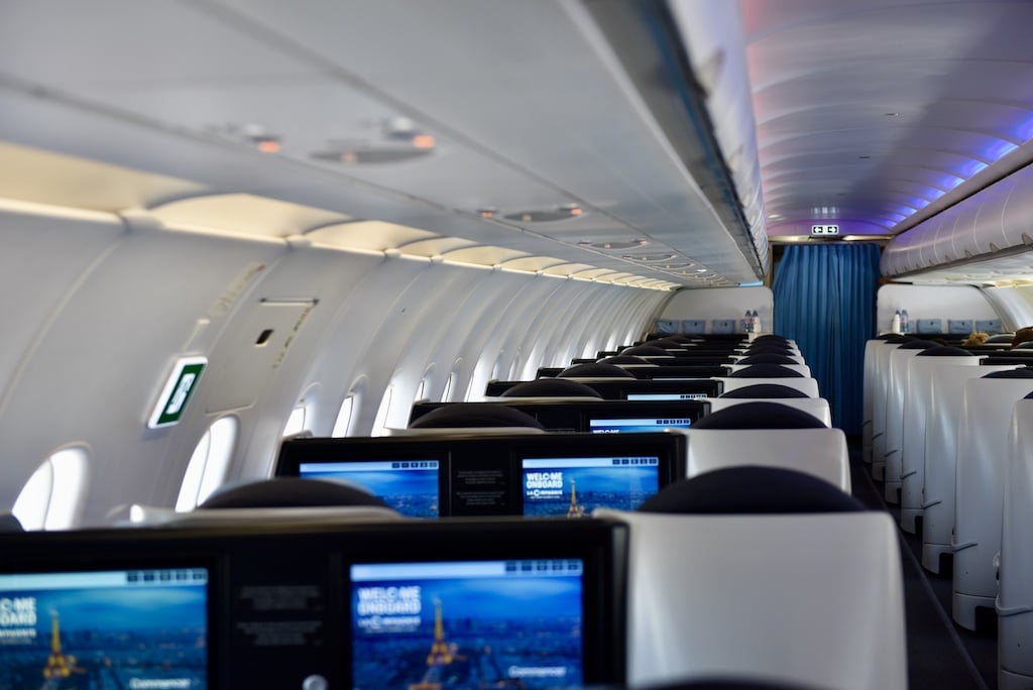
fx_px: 1665
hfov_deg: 34.5
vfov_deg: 23.4
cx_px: 516
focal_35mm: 58
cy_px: 345
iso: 500
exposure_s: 1/160
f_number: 3.2
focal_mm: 58
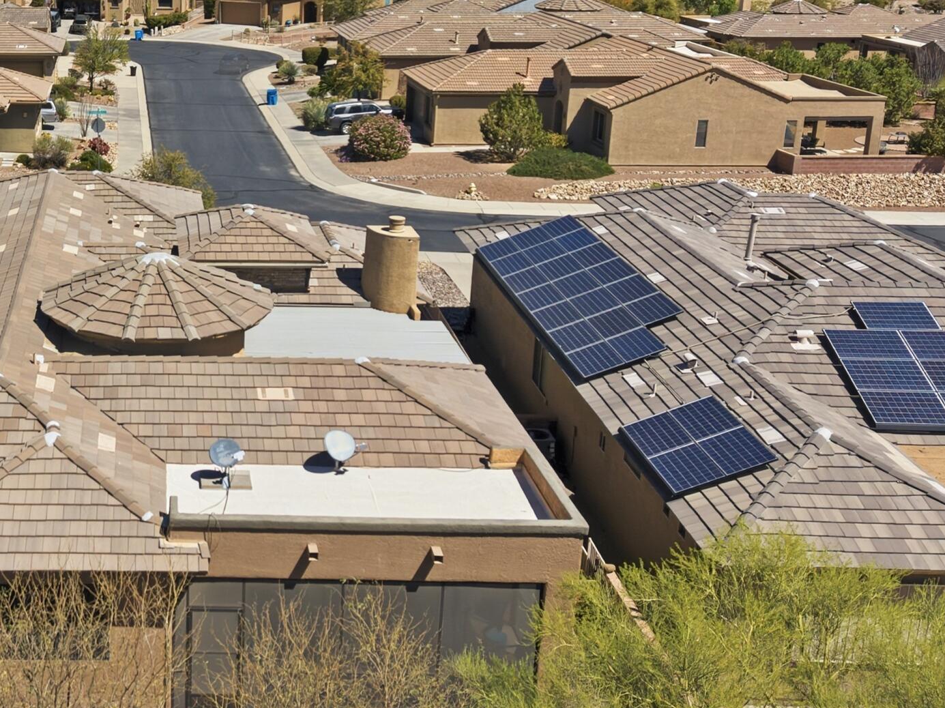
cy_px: 233
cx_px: 117
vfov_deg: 27.8
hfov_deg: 35.0
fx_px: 1419
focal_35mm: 52
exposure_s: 1/6400
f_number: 1.8
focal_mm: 8.7
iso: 140
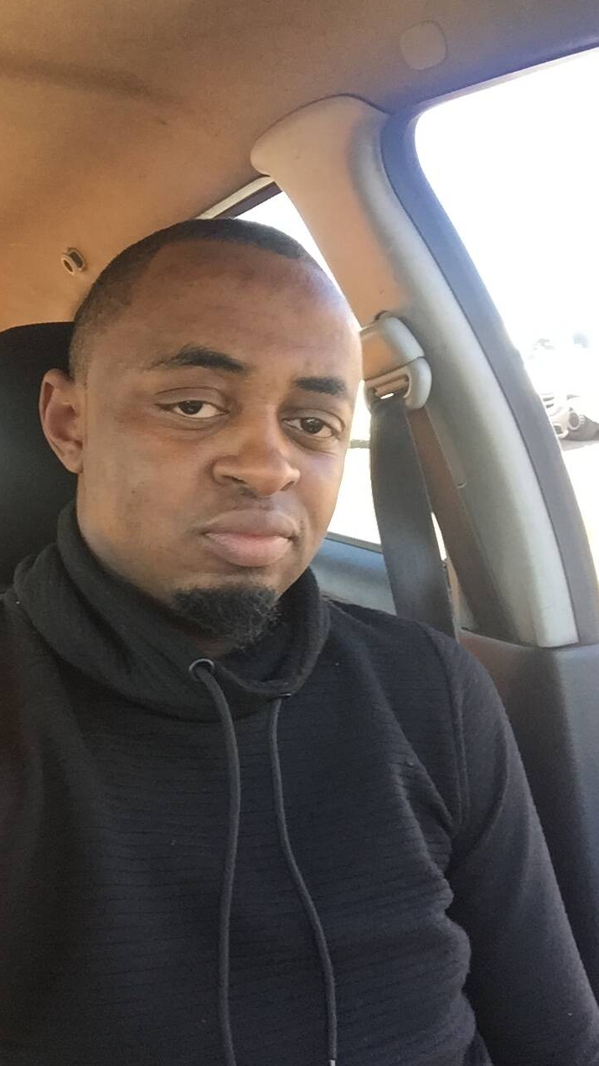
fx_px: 960
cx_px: 238
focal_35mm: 34
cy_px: 530
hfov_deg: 34.5
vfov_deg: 58.0
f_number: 2.2
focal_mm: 2.65
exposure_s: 1/100
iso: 64
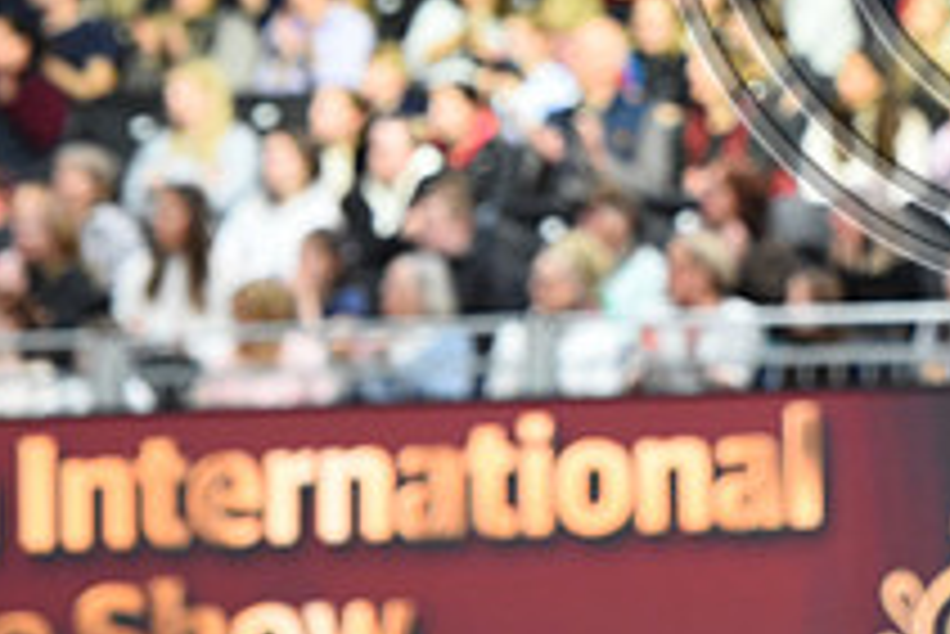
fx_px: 10510
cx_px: 1063
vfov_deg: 3.5
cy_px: -220
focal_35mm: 398
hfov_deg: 5.2
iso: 5000
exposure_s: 1/800
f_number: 4
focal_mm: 145
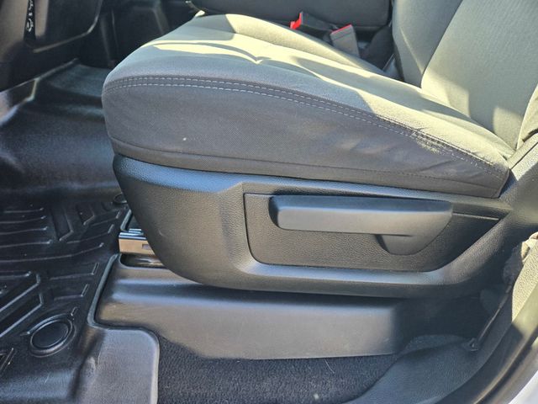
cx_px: 269
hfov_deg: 73.9
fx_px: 357
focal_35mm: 23
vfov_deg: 58.9
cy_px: 202
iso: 100
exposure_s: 1/180
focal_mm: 5.4
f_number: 1.8
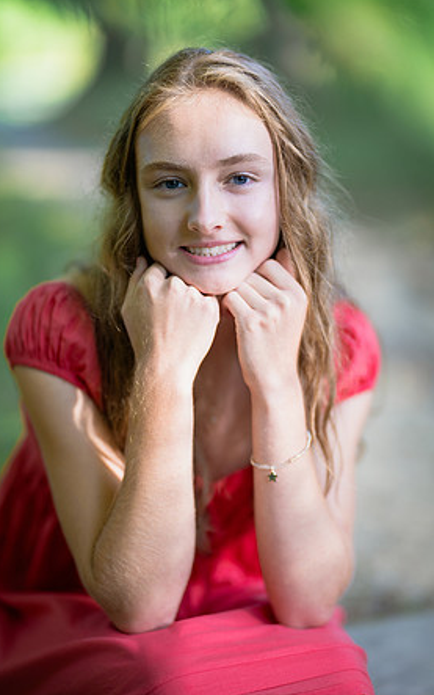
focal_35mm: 88
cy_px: 347
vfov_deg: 23.6
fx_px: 1665
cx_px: 201
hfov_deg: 14.9
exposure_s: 1/1250
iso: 500
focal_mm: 85
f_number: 1.2
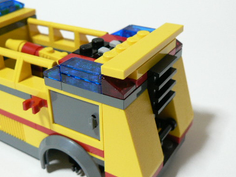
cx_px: 111
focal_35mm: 46
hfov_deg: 41.2
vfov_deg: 31.5
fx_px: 314
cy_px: 90
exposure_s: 1/13
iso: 200
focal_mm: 6
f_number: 2.8
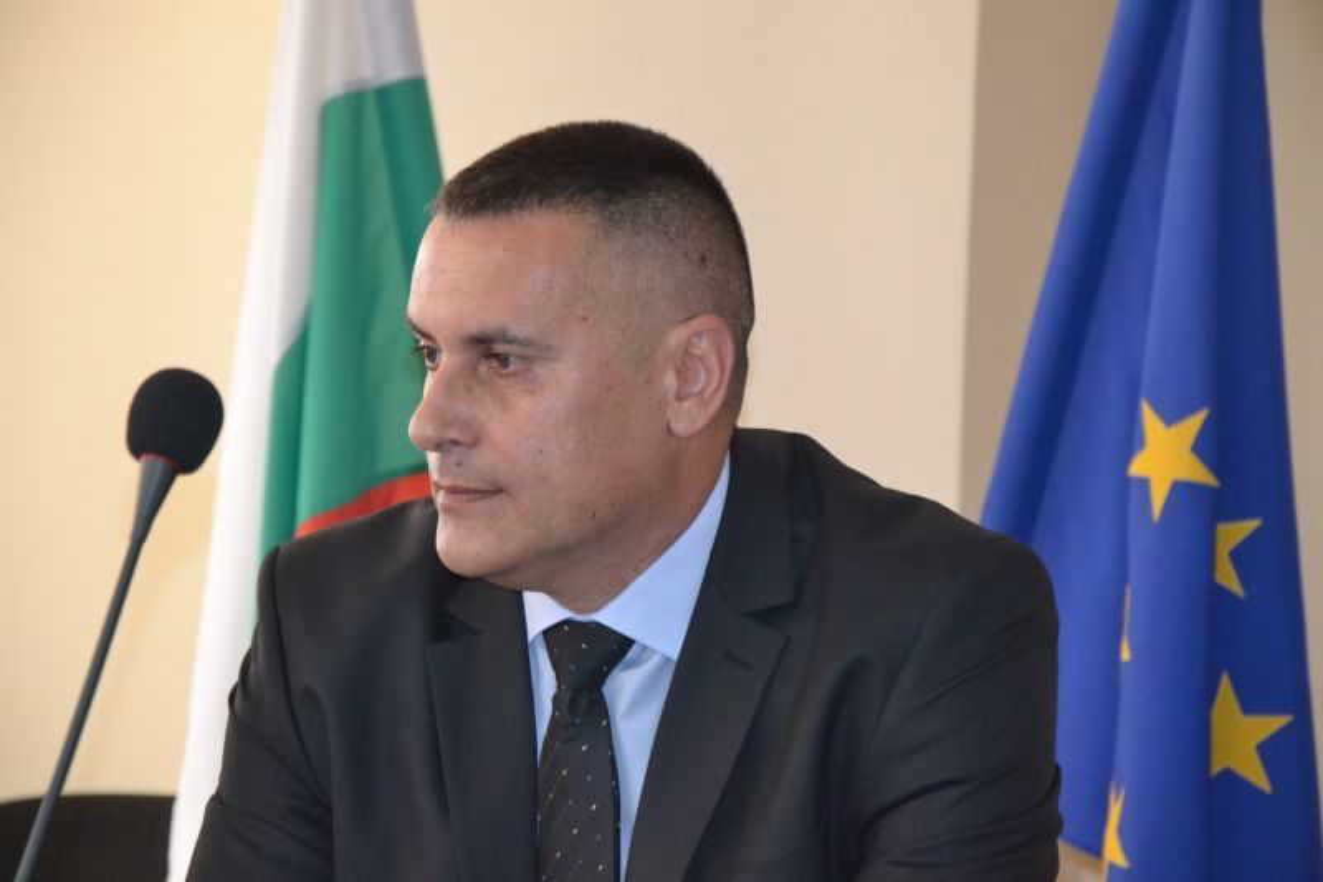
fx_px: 5787
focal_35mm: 158
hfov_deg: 13.0
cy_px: 441
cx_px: 662
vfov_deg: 8.7
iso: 2500
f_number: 5.6
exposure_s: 1/60
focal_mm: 105
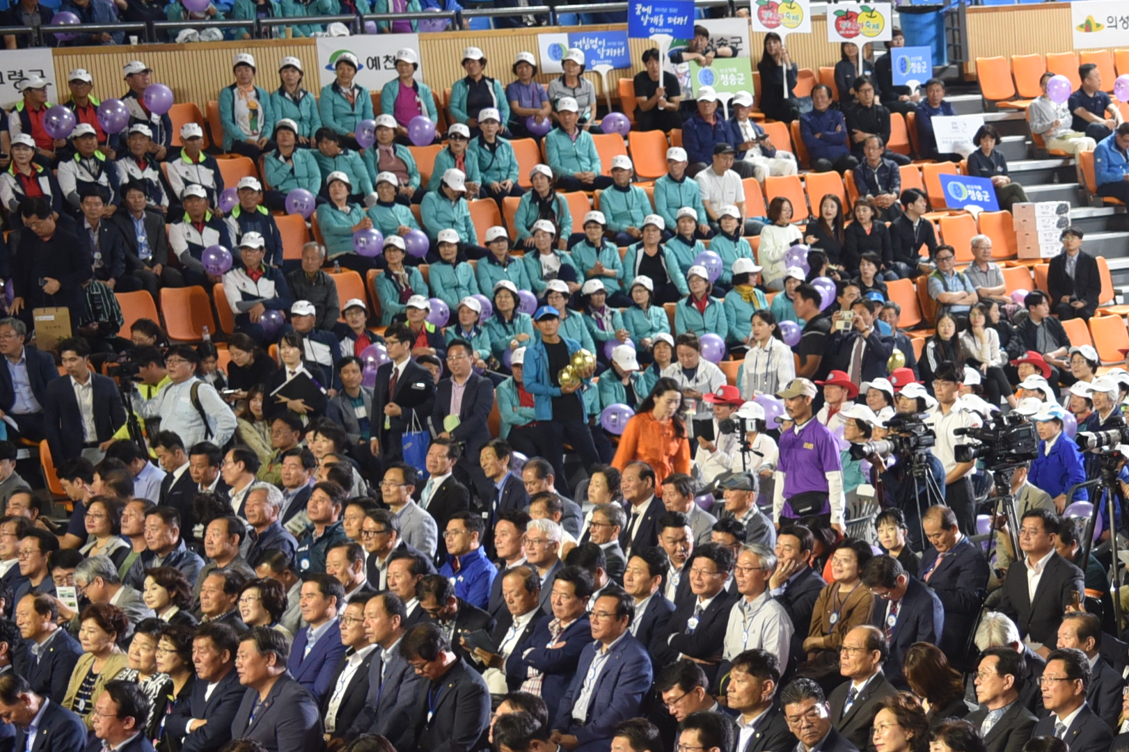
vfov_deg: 10.7
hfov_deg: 15.2
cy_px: 673
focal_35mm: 128
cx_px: 1494
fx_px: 4014
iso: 1000
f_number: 2.8
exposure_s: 1/60
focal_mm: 46
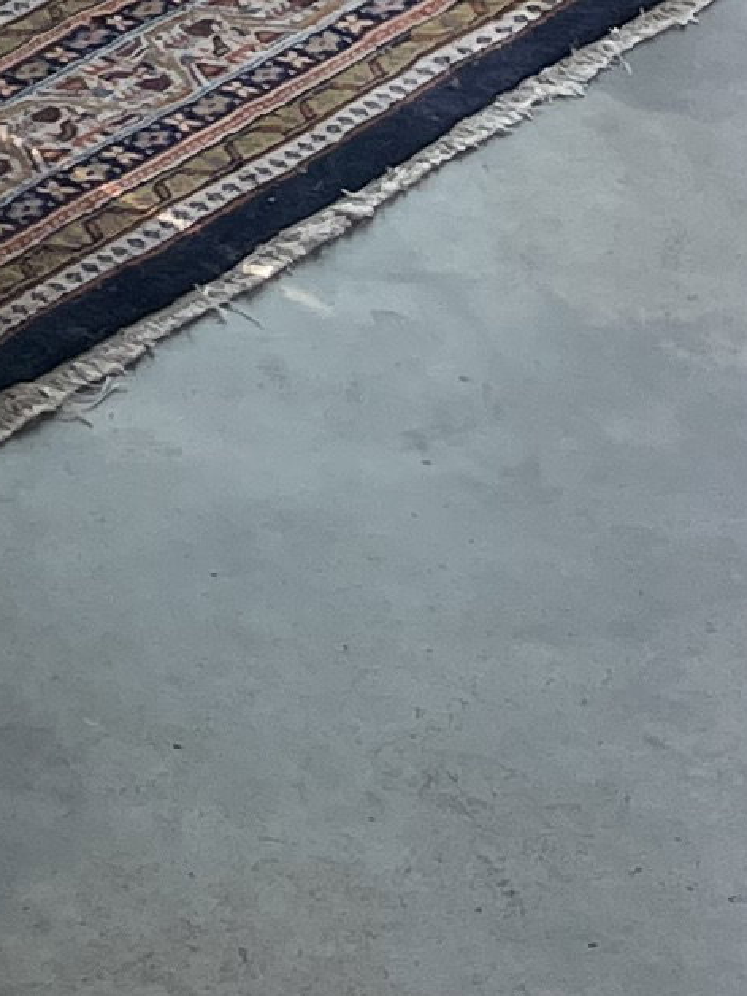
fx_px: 4805
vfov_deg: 9.8
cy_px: -1726
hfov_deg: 8.2
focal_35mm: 167
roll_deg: +2.3
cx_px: -1048
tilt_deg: -4.9
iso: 32
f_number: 1.6
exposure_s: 1/910
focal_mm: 4.2
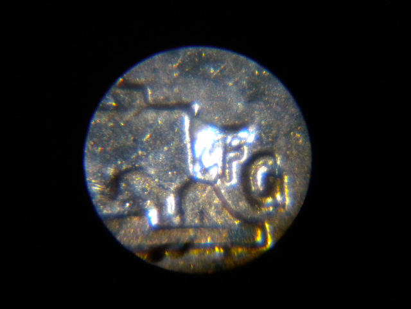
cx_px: 206
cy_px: 154
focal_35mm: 41
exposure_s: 1/21.4
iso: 400
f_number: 3.5
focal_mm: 7.4
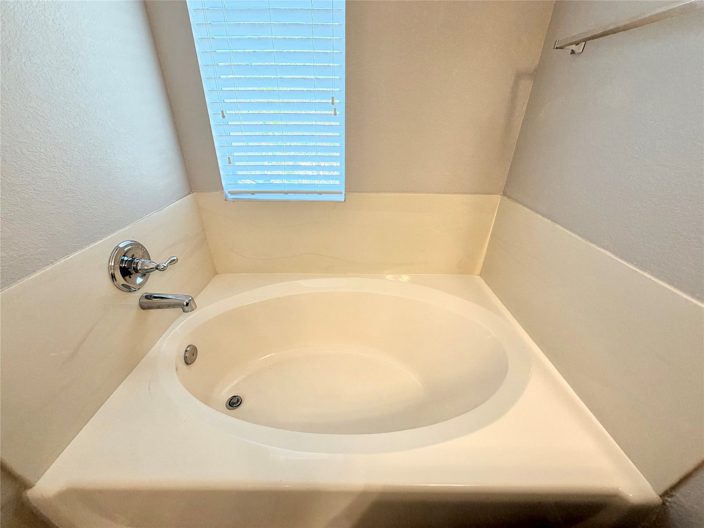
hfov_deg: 102.1
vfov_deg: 85.7
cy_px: 264
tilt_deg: -28.4
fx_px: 285
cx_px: 352
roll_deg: -0.9
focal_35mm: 14
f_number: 2.2
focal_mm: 2.22
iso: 200
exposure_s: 1/120
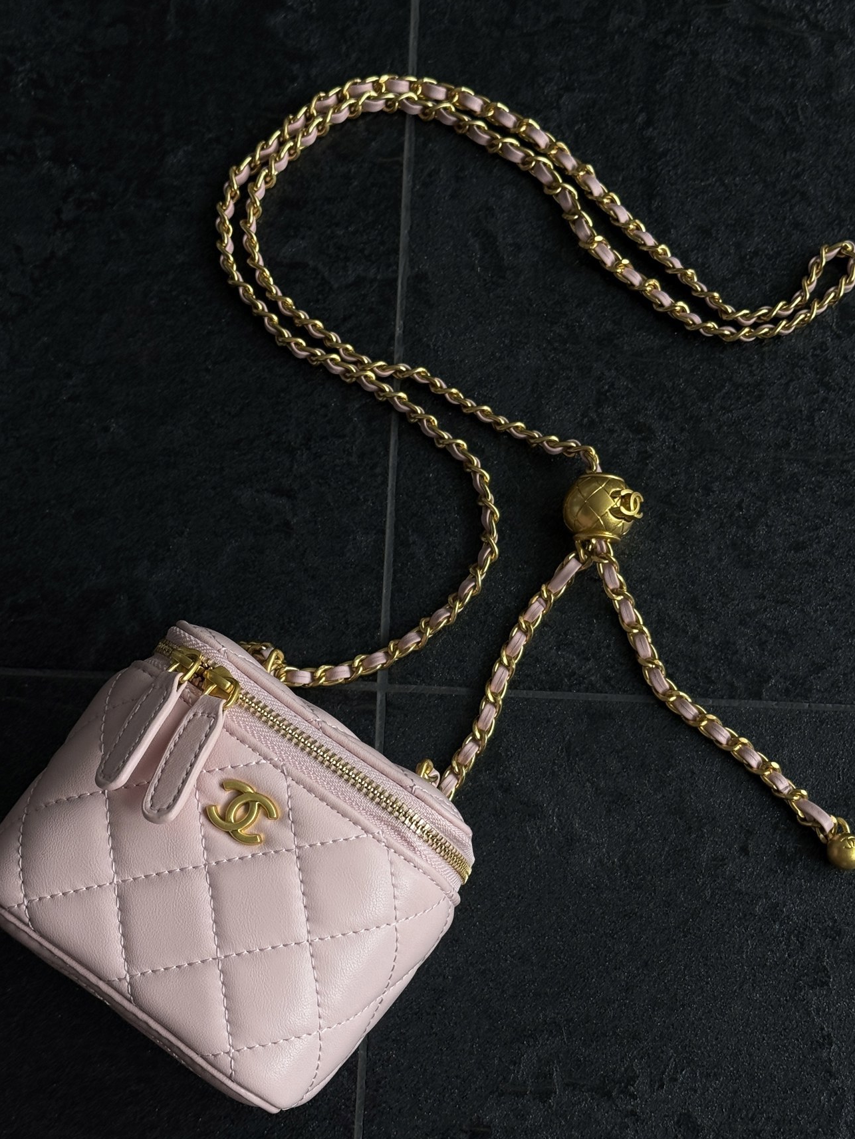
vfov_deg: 34.3
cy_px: 651
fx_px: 1844
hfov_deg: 26.1
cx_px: 455
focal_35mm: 56
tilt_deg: -78.7
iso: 50
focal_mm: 6.76
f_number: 1.78
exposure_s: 1/174
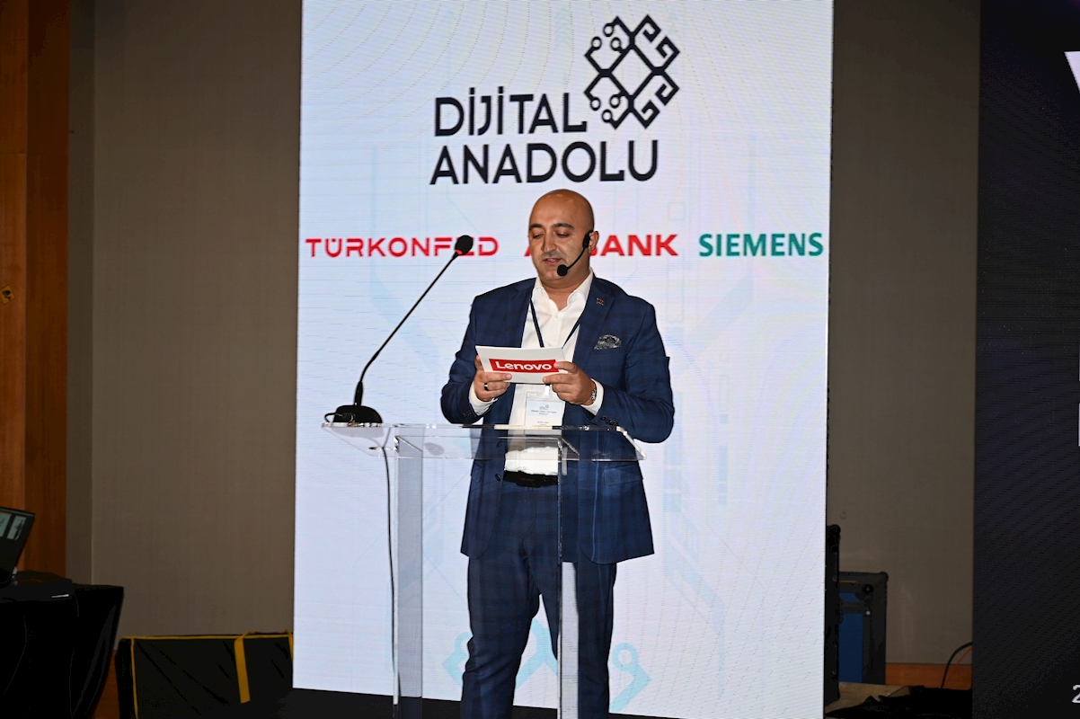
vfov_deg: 19.4
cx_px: 540
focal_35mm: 70
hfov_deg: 28.9
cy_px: 360
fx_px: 2099
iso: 360
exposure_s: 1/60
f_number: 4
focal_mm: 70
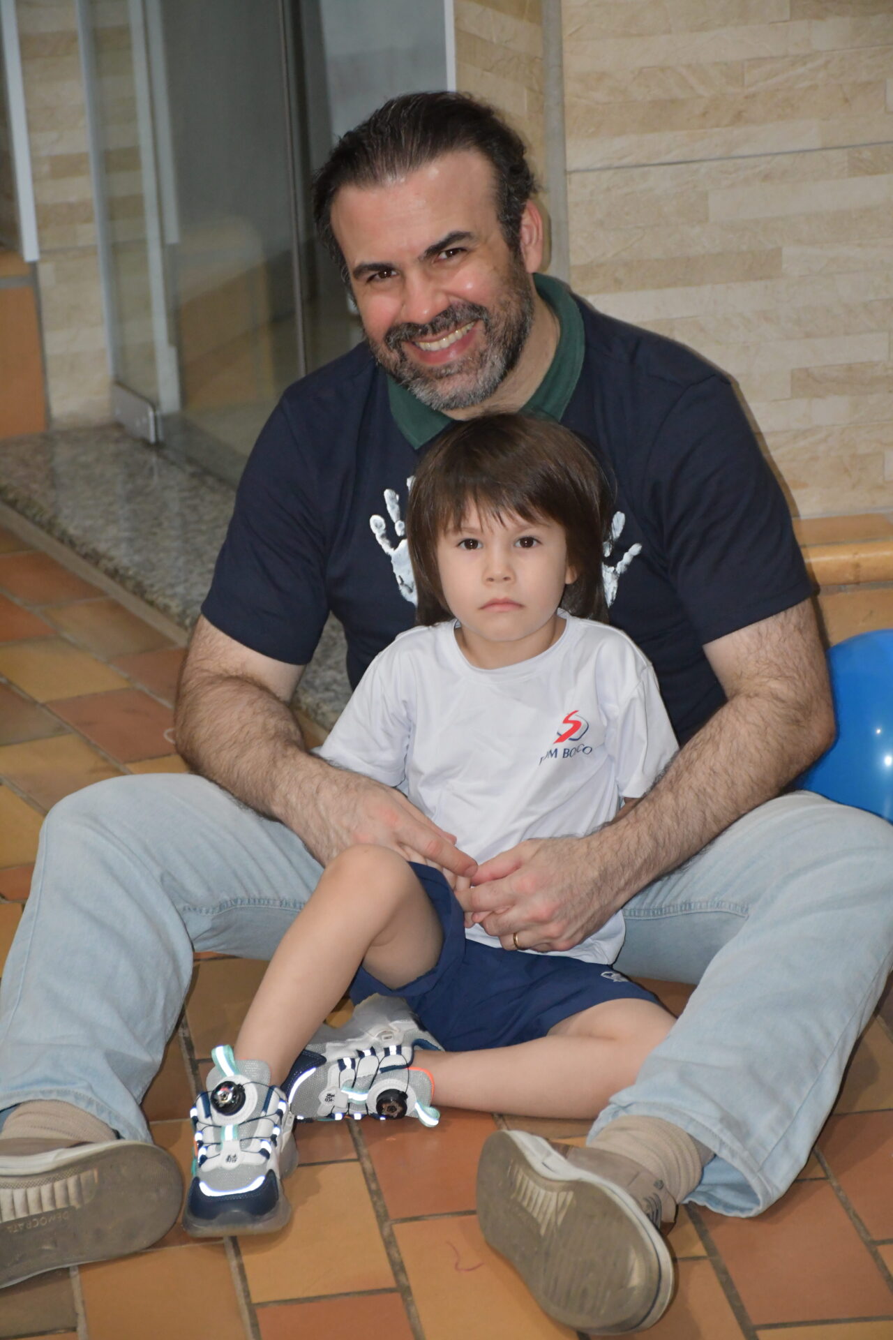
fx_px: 4465
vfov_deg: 17.1
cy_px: 670
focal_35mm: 120
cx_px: 446
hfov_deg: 11.4
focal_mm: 80
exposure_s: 1/60
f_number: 5.3
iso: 3600
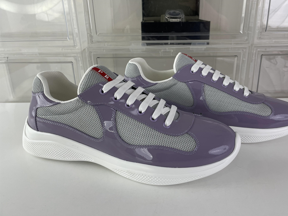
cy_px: 98
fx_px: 241
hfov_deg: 61.5
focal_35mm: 29
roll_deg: +1.7
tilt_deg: -21.6
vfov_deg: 48.2
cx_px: 160
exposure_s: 1/310
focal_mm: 4.2
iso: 32
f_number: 1.6
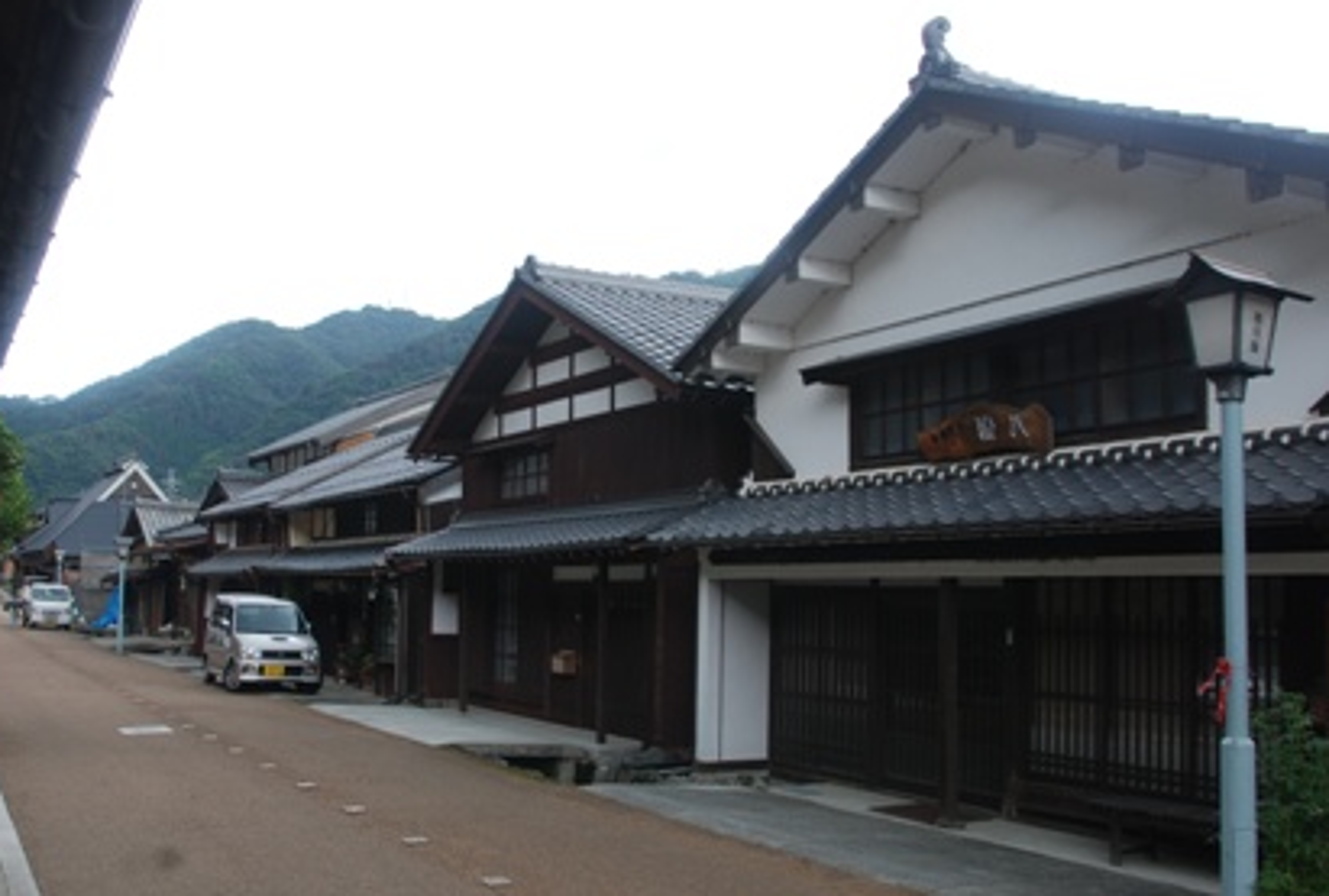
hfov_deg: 54.1
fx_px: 1296
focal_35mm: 35
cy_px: 490
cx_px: 579
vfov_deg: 38.1
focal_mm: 20
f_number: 7.1
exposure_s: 1/20
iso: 160
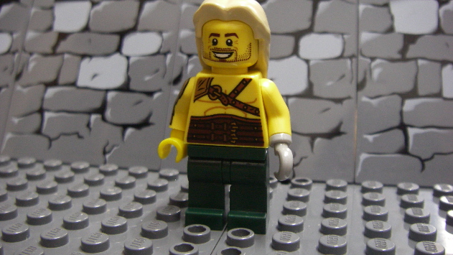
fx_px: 505
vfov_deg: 28.3
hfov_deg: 48.4
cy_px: 102
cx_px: 228
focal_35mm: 42
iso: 250
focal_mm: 6.3
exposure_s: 1/4
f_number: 3.3
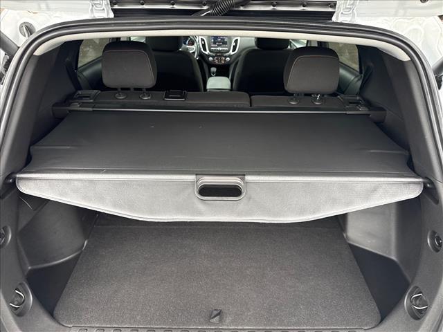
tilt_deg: -32.1
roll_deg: +0.8
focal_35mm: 24
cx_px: 222
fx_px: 307
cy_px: 166
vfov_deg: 56.8
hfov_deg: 71.6
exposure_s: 1/105
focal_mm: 6.76
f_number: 1.78
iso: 200
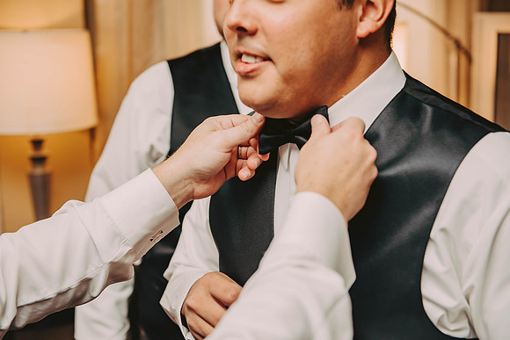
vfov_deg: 24.2
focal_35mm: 56
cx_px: 255
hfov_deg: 35.6
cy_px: 170
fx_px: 793
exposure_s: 1/250
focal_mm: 56
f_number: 3.2
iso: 800
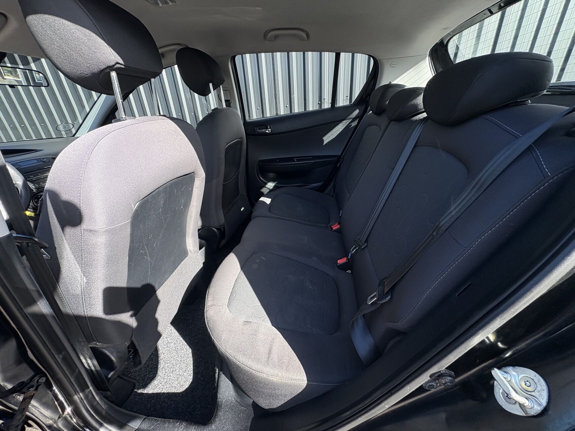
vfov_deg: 85.7
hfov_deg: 102.1
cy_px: 216
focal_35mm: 14
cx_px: 288
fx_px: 233
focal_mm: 2.22
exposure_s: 1/203
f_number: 2.2
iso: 64
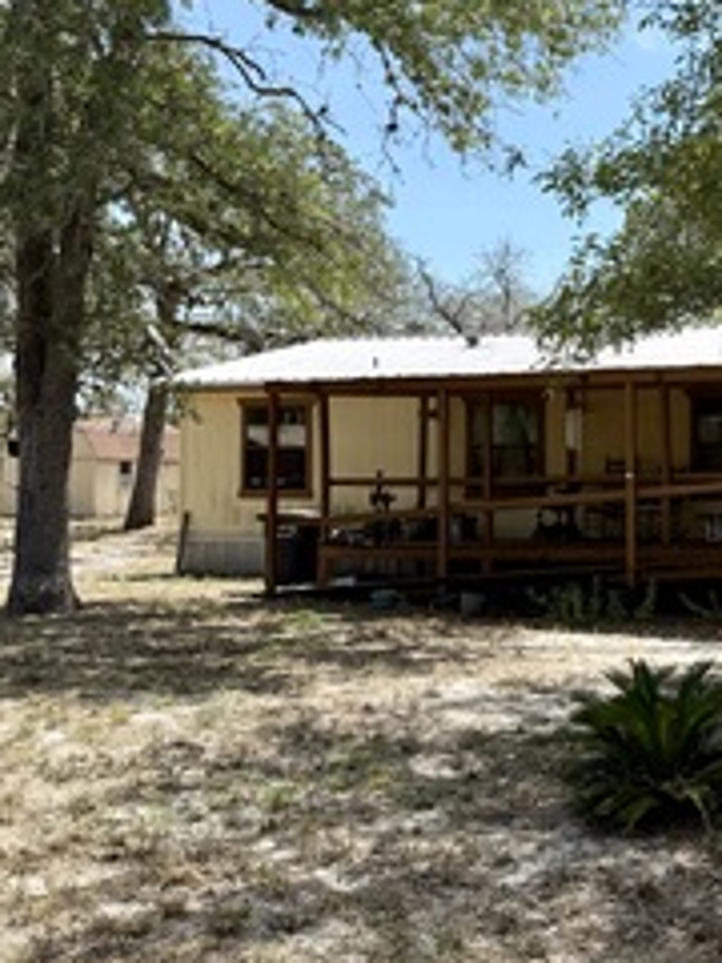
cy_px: 433
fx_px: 1335
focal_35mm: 48
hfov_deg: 28.6
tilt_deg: +2.2
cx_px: 706
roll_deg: -0.3
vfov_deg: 39.6
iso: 100
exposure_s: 1/2611
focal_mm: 6.76
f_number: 1.78
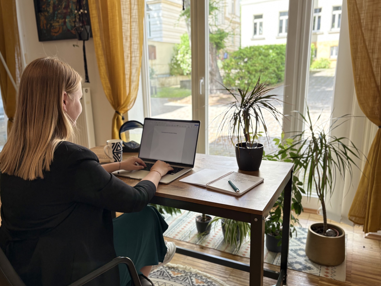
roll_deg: +2.4
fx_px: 319
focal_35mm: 29
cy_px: 152
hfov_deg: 61.6
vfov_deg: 48.2
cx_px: 178
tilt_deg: -13.8
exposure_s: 1/83
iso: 125
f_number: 1.6
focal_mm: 5.96
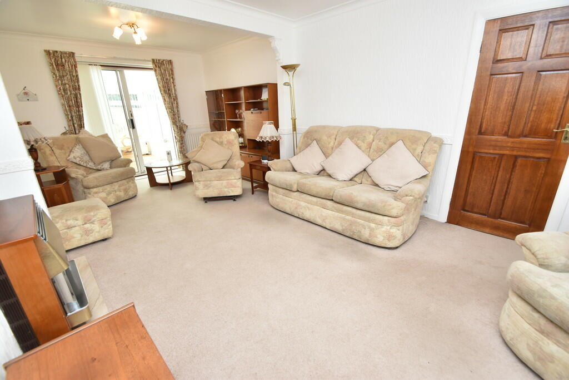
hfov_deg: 100.4
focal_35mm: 15
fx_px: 237
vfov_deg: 77.3
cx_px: 284
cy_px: 190
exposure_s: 1/125
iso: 640
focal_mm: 10
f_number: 5.6
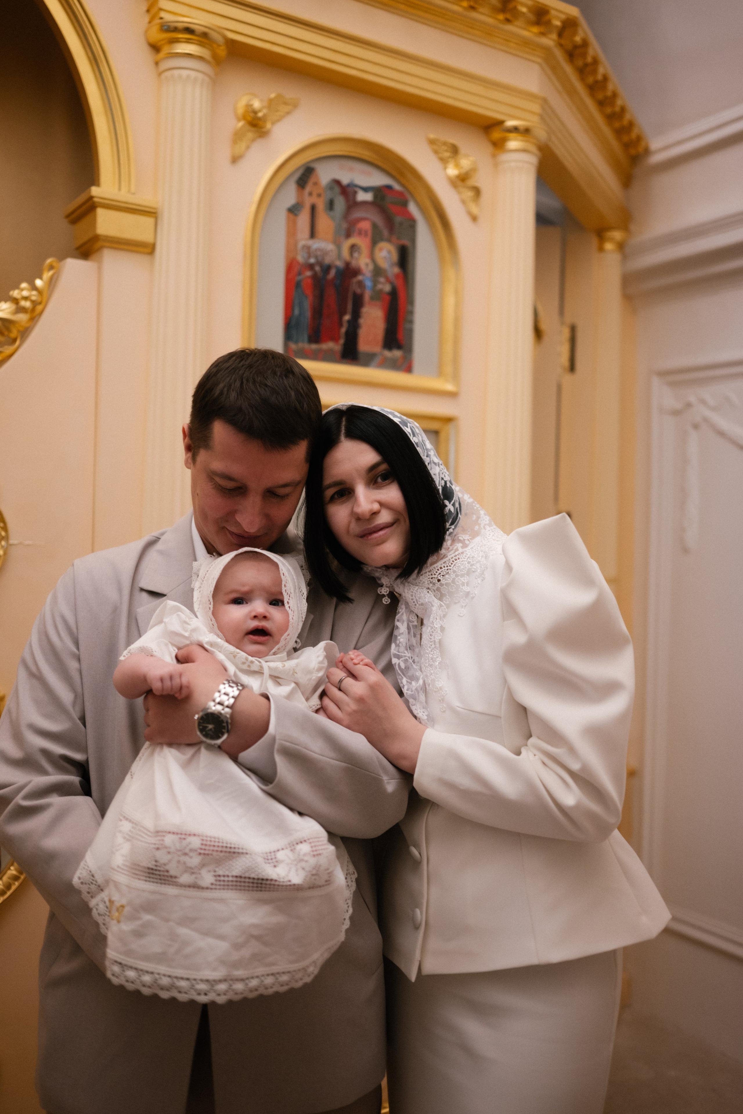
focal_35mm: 35
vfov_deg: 54.4
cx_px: 372
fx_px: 1082
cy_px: 557
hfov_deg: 37.9
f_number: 1.8
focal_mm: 35
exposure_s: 1/250
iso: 640
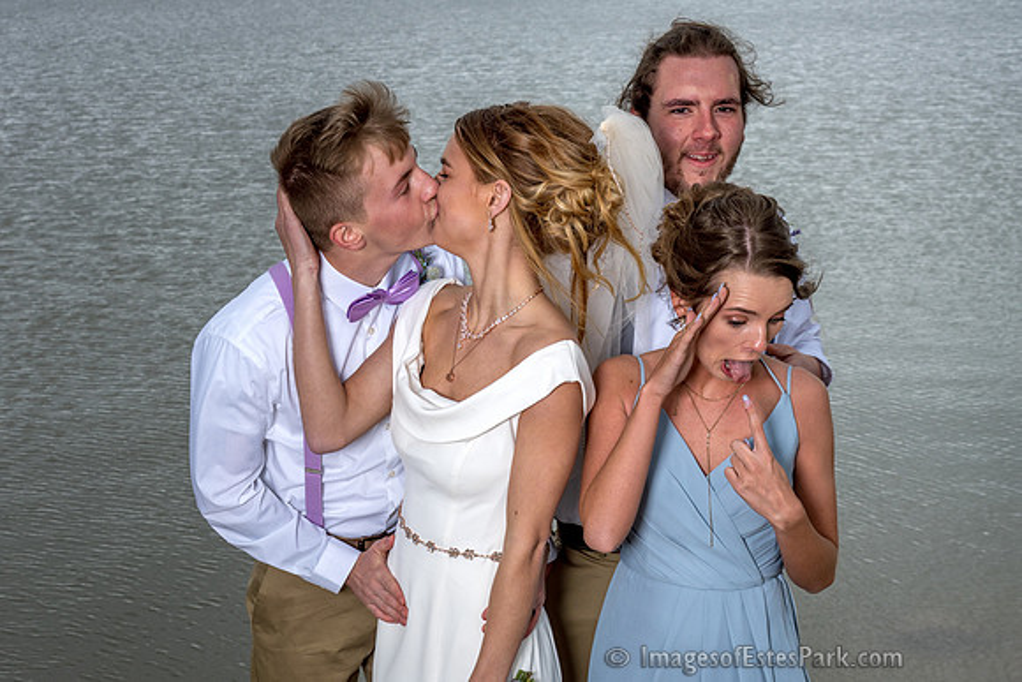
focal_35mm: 35
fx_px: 994
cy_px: 341
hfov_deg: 54.4
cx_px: 511
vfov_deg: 37.9
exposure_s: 1/250
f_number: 7.1
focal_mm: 35
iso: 100
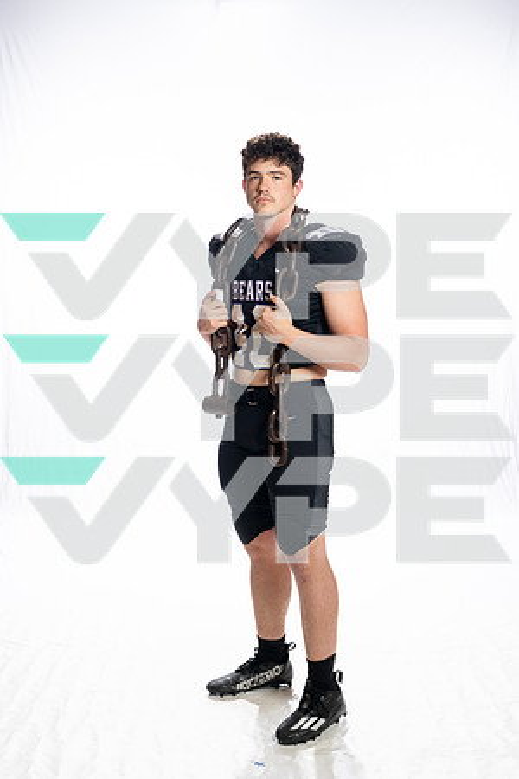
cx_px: 260
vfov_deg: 39.6
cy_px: 390
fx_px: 1081
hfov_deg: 27.0
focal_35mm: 50
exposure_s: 1/250
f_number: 8
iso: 800
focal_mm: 50
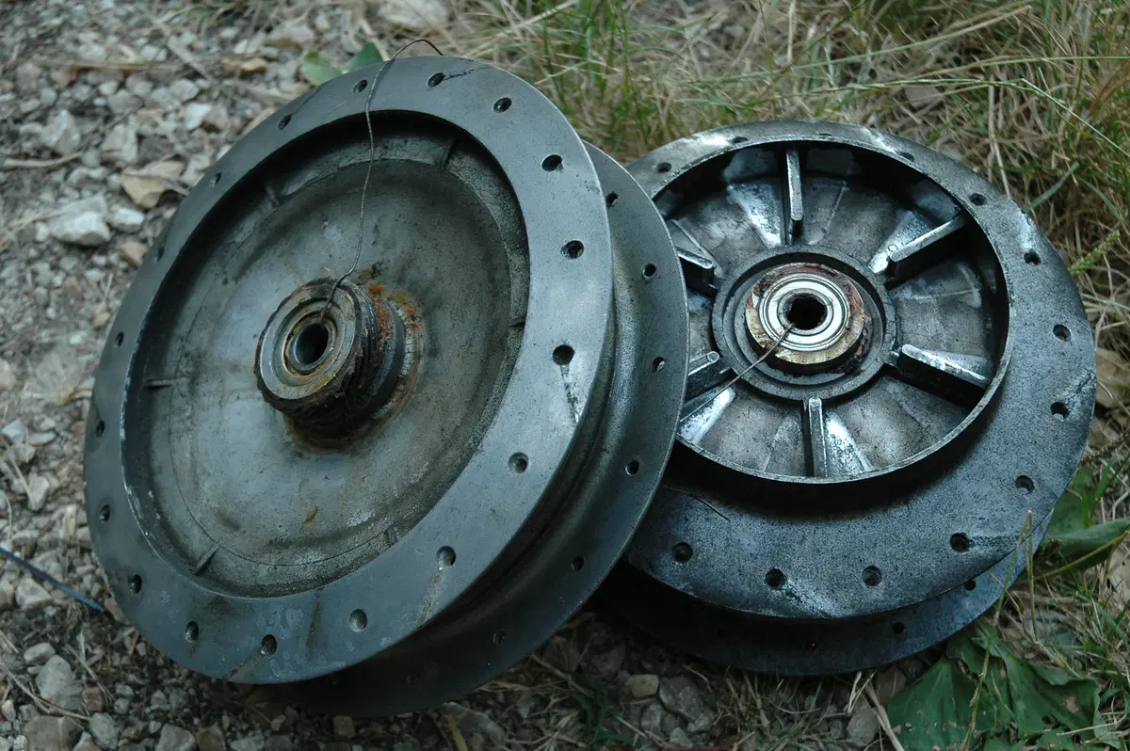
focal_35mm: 57
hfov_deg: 35.1
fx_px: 1788
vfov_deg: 23.7
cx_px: 565
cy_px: 376
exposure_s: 1/80
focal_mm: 38
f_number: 4.5
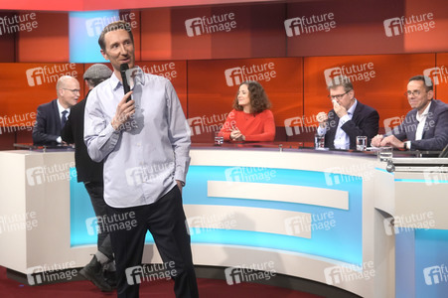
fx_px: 560
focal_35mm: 45
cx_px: 224
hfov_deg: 43.6
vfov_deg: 29.8
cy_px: 149
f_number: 2.2
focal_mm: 30
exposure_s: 1/250
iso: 640
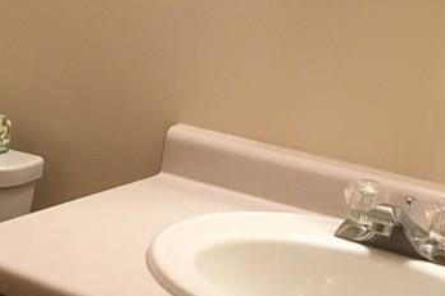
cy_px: 141
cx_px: -63
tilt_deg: -13.8
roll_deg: -4.5
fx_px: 1100
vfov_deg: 15.3
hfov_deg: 21.5
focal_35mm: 89
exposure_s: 1/30
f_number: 2.2
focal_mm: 4.15
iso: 125
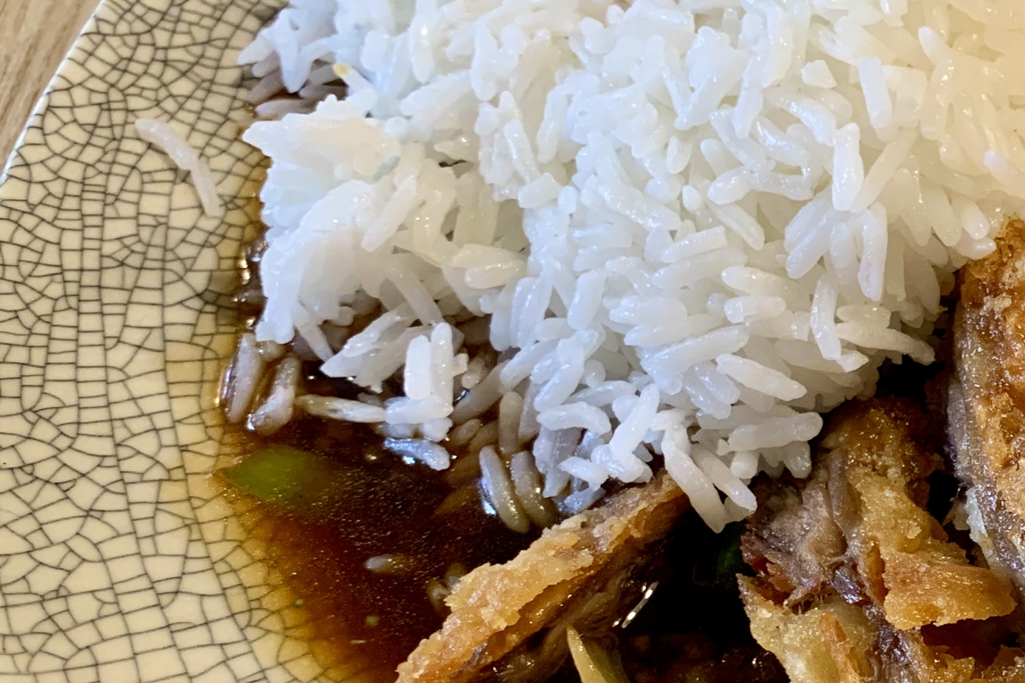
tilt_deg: -53.2
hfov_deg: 28.0
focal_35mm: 65
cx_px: 1145
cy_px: 455
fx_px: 1851
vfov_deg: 20.8
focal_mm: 4.25
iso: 200
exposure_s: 1/60
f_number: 1.8
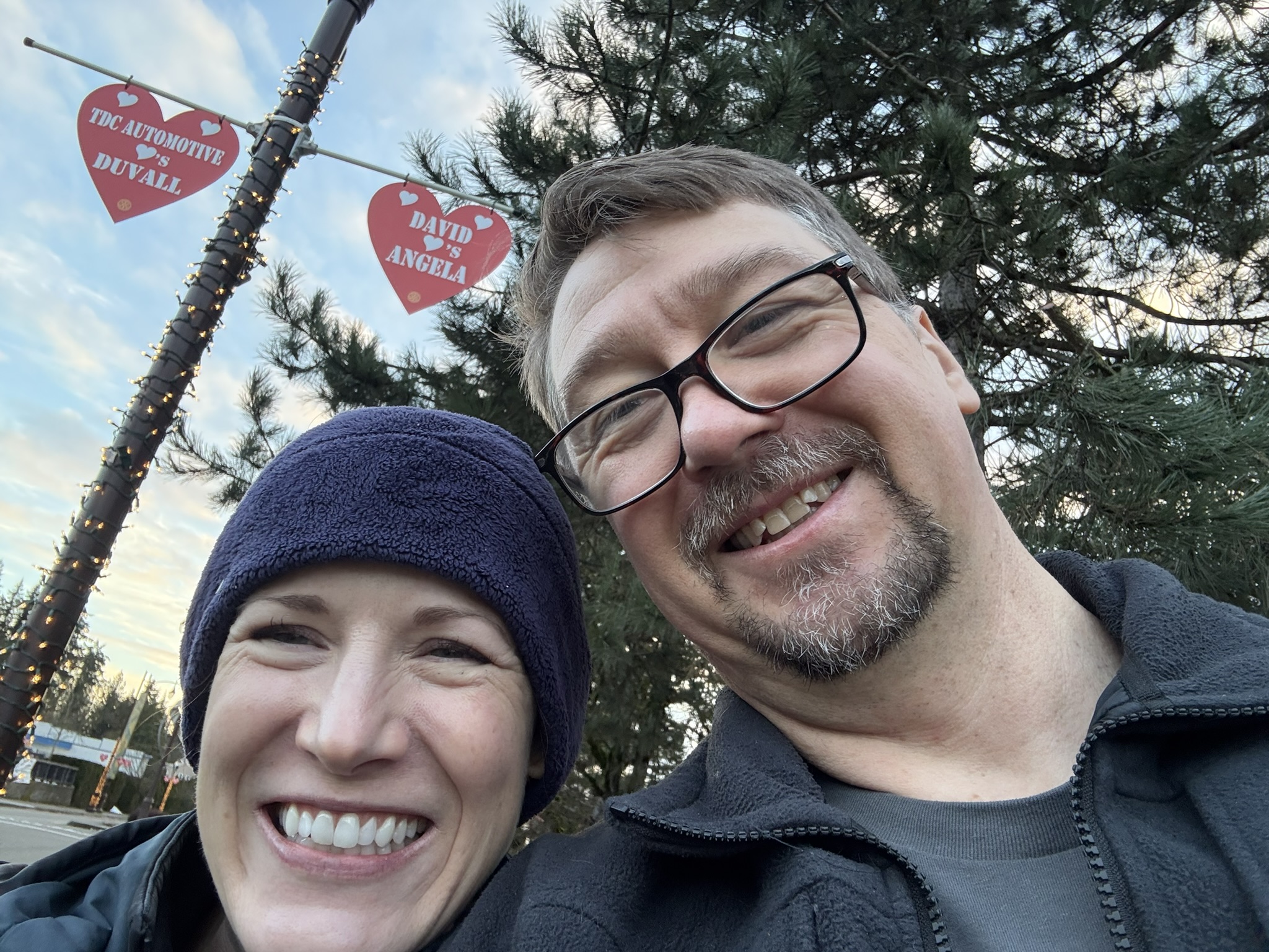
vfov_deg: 58.9
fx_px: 843
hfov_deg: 73.9
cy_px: 476
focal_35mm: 23
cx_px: 634
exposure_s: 1/60
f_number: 1.9
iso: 100
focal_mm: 2.69
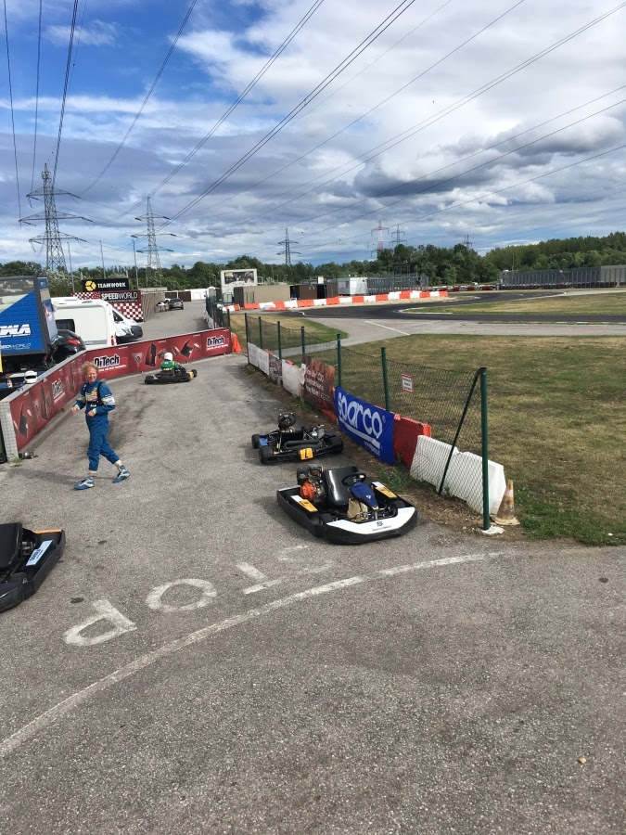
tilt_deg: -11.4
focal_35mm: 29
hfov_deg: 48.2
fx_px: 699
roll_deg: +5.1
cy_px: 418
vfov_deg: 61.7
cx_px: 313
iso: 25
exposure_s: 1/2198
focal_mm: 4.15
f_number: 2.2
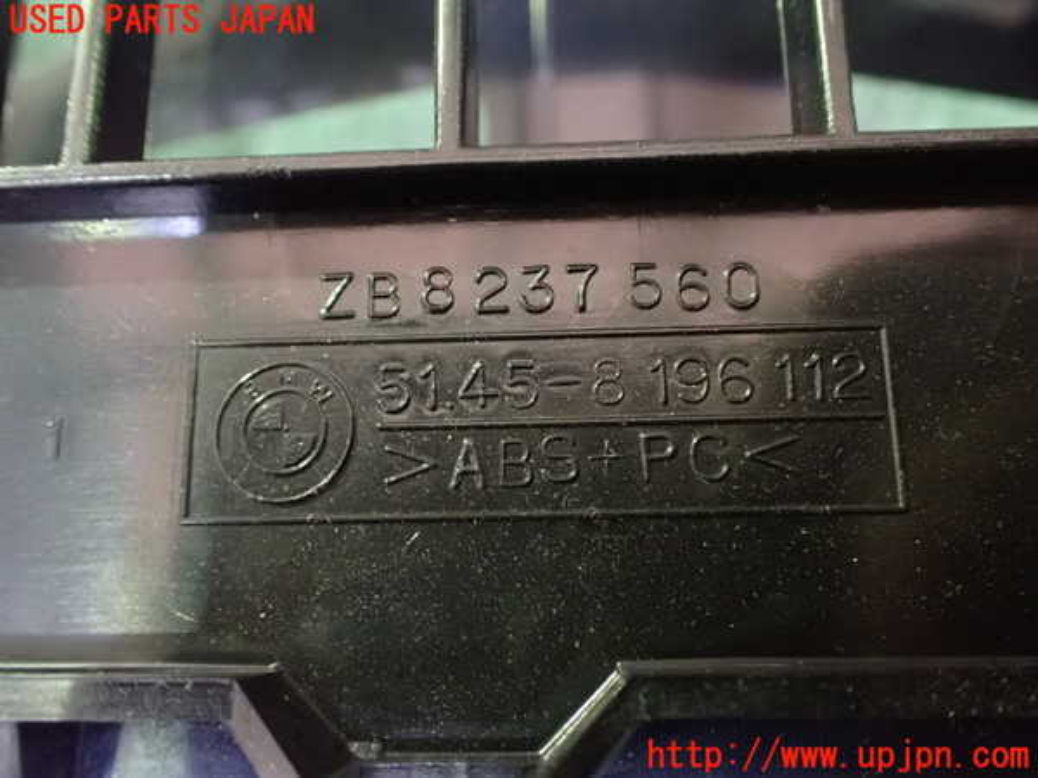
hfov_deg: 60.0
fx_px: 900
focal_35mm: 30
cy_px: 389
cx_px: 519
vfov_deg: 46.8
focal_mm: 5.4
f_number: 2.3
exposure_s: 1/25
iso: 1600
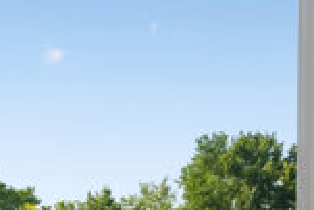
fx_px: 1109
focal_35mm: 127
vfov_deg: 10.5
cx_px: 123
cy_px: 315
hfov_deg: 16.1
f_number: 10
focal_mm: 24
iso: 200
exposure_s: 1/20
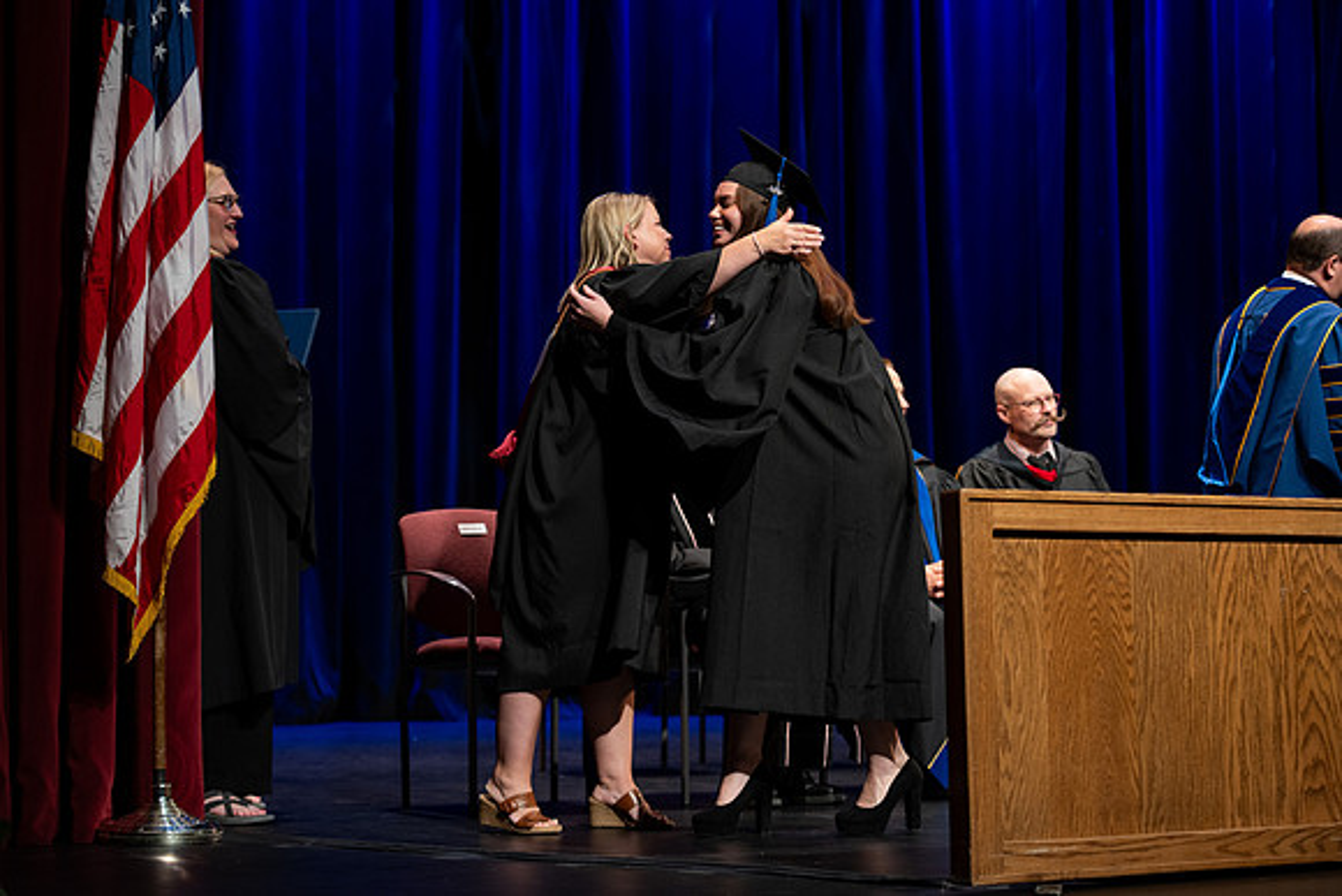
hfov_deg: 28.8
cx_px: 671
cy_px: 448
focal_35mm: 70
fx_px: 2610
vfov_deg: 19.5
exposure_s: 1/250
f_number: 2.8
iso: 500
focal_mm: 70
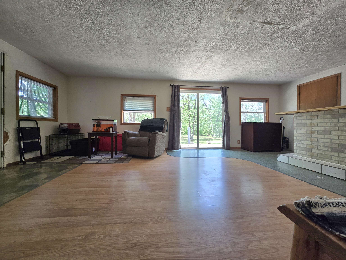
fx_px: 130
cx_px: 173
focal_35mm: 13
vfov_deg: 89.9
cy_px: 130
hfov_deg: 106.2
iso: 64
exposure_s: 1/60.2
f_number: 2.2
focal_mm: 2.2
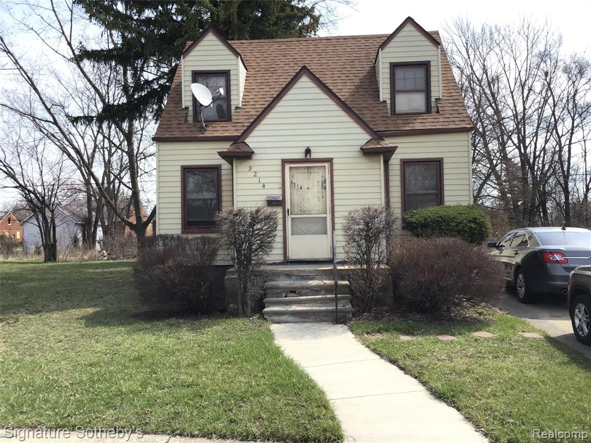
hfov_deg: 58.4
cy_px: 222
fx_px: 529
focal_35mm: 31
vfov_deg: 45.4
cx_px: 296
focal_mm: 3.3
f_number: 2.4
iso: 25
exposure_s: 1/668
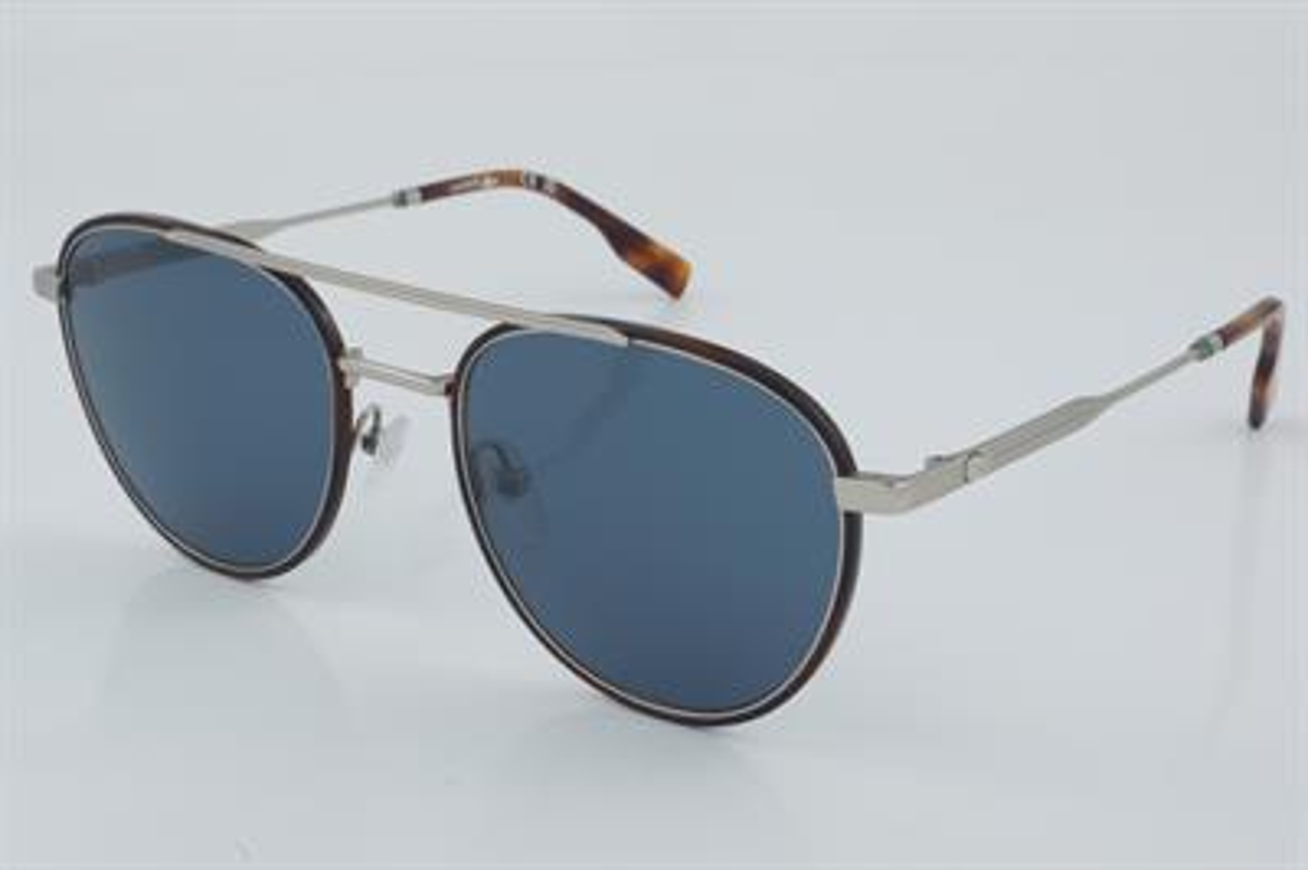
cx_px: 654
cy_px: 435
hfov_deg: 27.0
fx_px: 2723
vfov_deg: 18.2
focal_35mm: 75
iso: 100
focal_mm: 50
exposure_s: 1/4
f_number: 32
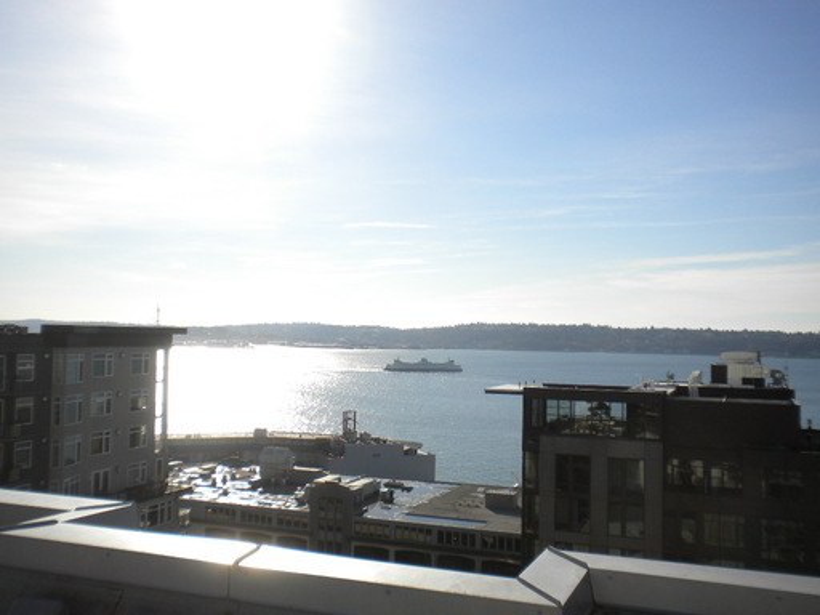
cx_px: 410
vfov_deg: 40.7
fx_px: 829
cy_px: 308
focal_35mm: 35
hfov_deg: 52.6
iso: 80
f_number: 4.6
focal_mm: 6.3
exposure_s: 1/1000
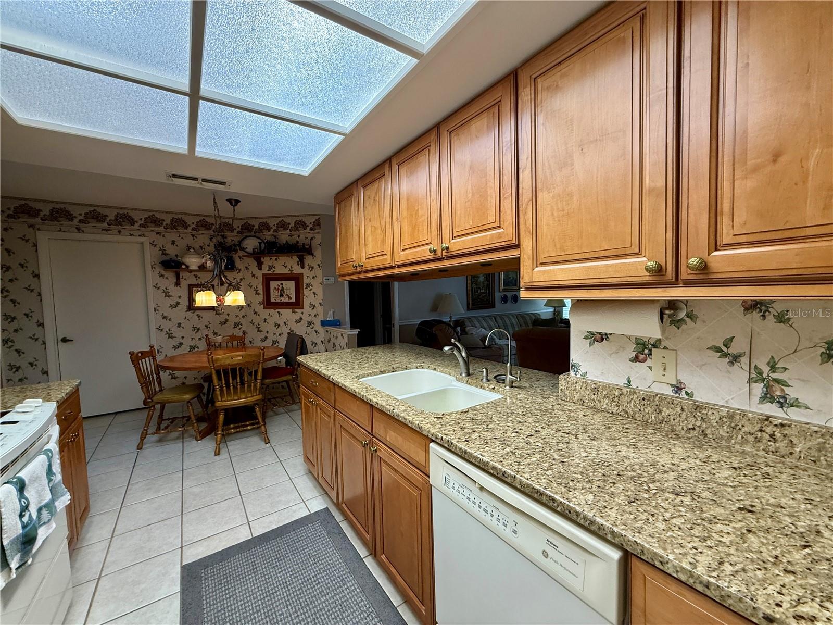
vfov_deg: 85.7
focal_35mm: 14
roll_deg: +1.3
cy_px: 312
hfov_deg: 102.1
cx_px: 416
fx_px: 337
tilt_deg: -3.8
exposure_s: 1/60
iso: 200
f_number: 2.2
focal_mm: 2.22
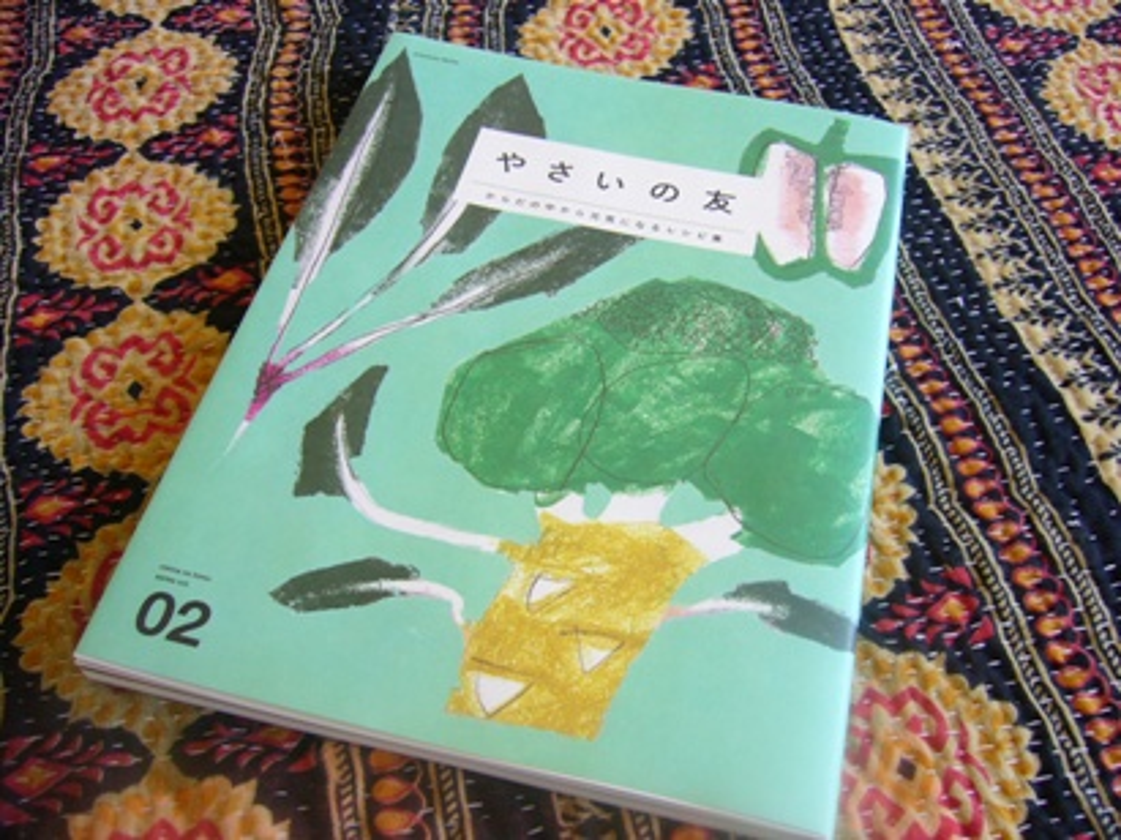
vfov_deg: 40.7
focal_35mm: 35
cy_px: 420
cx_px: 560
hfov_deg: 52.6
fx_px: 1133
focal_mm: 5.8
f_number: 2.8
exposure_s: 1/50
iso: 80
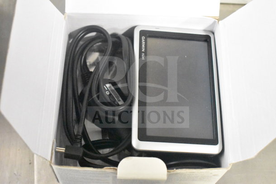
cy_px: 92
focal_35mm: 57
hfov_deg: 35.0
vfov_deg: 23.8
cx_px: 138
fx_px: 437
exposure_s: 1/60
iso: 22800
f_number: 4.8
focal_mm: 38
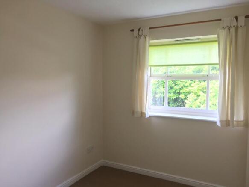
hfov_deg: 61.7
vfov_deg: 48.2
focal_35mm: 29
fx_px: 209
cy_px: 94
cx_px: 124
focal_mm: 4.15
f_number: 2.2
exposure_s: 1/30
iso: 50
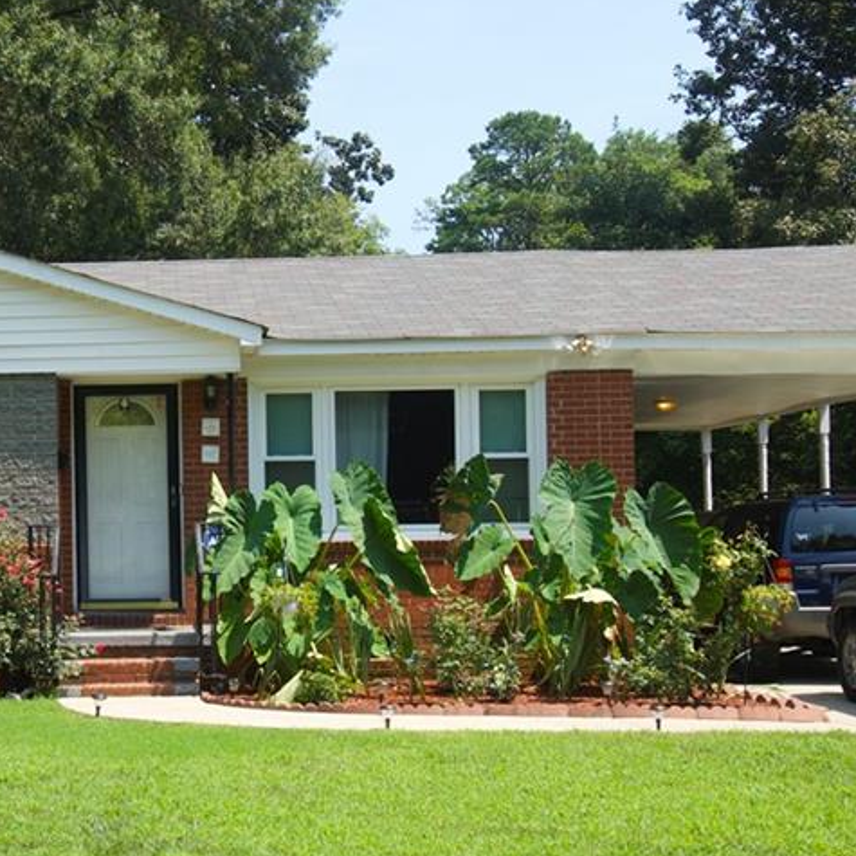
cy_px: 479
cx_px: 108
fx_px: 1846
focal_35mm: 66
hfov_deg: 25.4
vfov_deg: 26.1
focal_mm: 24
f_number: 7.1
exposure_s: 1/200
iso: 100
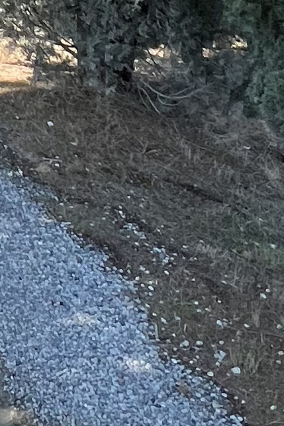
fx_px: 994
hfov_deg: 13.4
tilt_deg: +5.4
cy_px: -393
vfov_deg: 17.9
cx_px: -322
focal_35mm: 84
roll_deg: -1.8
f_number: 1.8
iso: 32
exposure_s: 1/815
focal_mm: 1.57
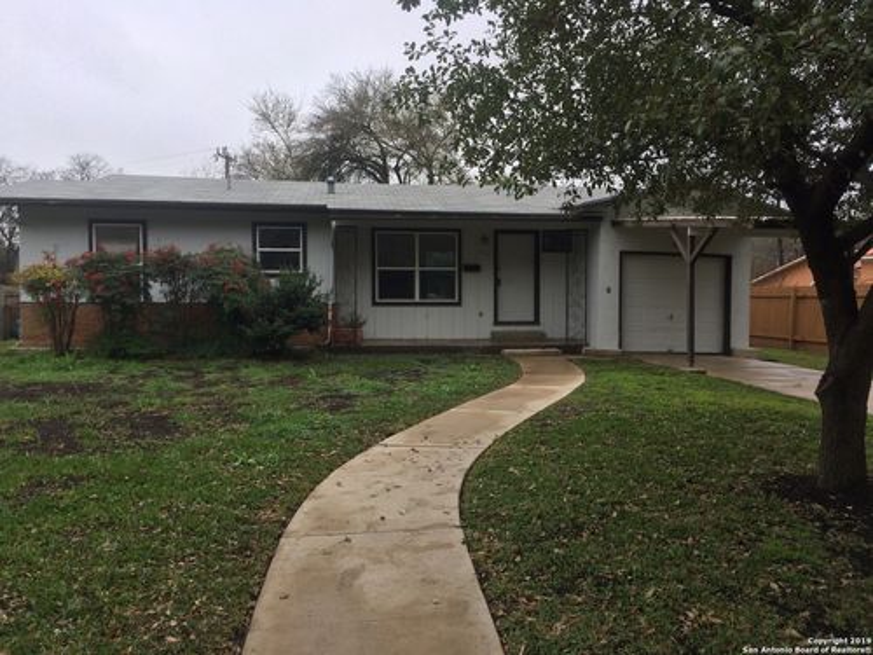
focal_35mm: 29
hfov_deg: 61.7
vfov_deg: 48.2
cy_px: 328
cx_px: 436
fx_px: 731
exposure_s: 1/383
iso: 32
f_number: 2.2
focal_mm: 4.15
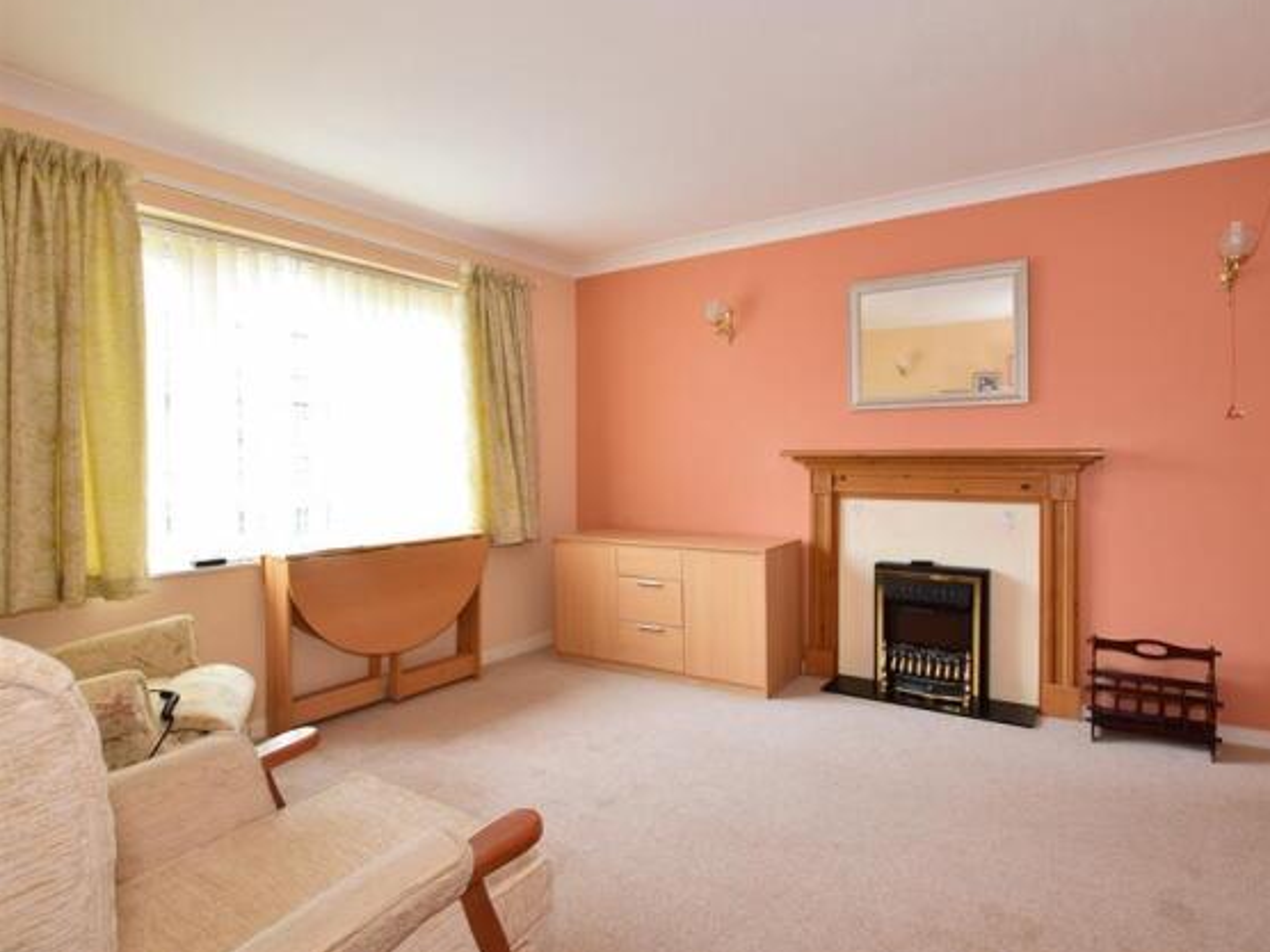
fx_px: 624
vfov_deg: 74.7
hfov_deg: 90.1
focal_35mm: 17
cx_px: 747
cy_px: 462
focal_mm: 10
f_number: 11
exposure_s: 1/5
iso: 400
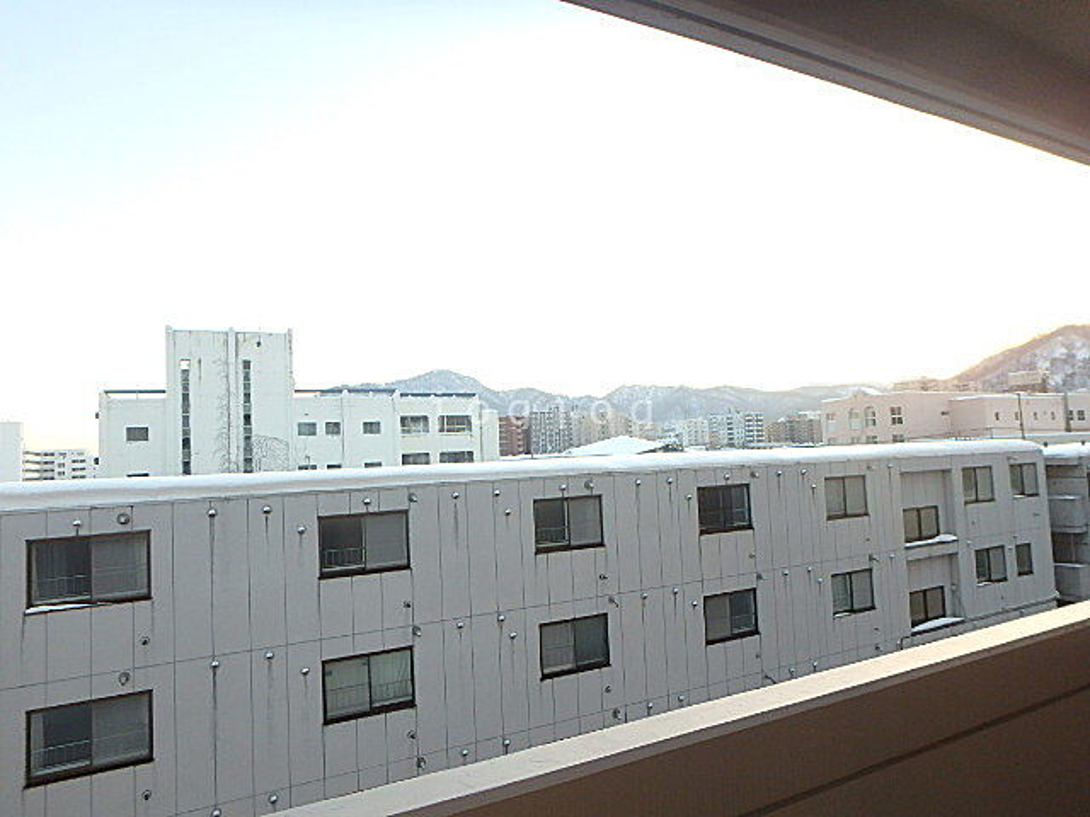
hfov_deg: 79.0
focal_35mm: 21
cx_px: 545
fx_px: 661
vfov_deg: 63.4
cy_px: 408
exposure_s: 1/60
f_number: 3.5
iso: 200
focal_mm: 3.7
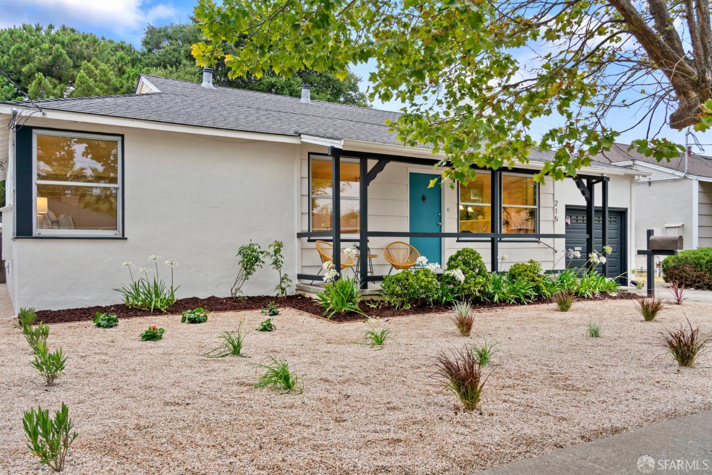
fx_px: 574
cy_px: 238
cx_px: 356
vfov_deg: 45.0
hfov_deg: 63.7
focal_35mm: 29
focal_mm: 29
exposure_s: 1/8
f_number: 14
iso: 400
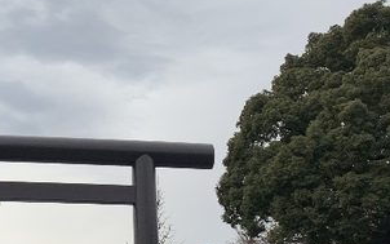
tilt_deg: +26.4
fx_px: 776
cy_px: 68
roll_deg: -0.6
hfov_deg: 27.9
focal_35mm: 73
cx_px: 114
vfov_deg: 17.8
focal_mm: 4.25
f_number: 1.8
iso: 25
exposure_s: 1/2481
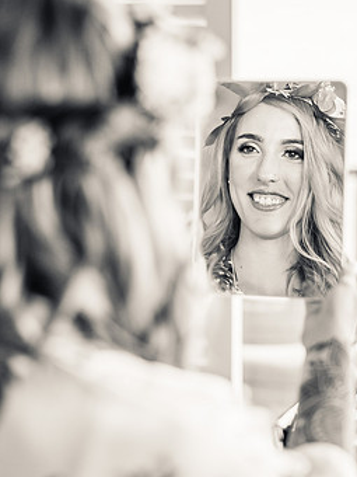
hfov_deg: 18.0
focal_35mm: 82
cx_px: 193
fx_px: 1128
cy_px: 221
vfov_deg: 23.8
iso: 500
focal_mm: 50
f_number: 1.6
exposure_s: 1/320
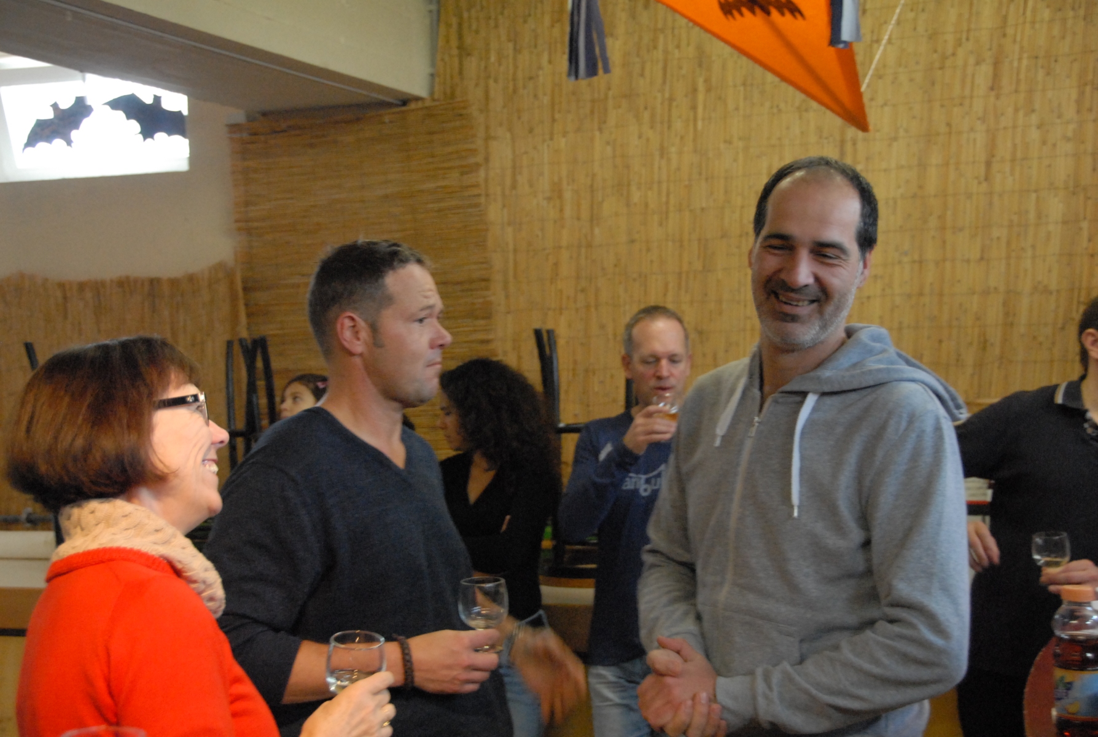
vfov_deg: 26.6
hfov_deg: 38.8
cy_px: 368
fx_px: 1559
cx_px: 549
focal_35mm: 51
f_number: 4.2
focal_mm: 34
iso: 1600
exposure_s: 1/60
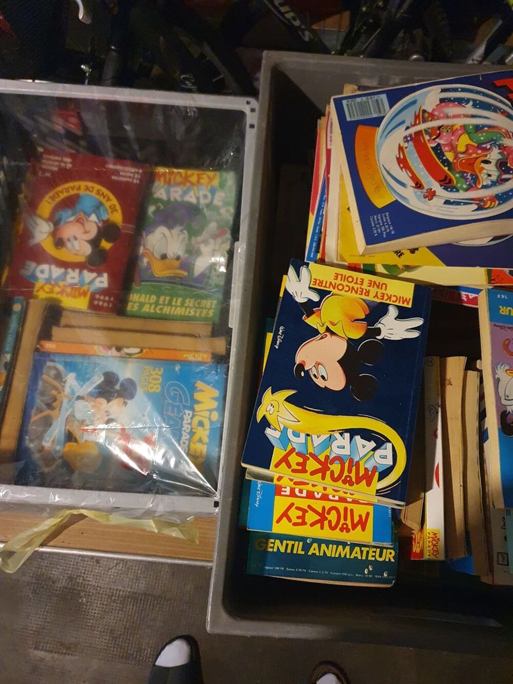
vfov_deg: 67.3
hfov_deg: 53.1
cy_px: 342
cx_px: 256
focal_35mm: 26
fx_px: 514
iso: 500
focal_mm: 4.32
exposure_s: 1/33
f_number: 1.5
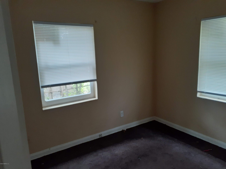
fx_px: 176
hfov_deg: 65.3
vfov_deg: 51.4
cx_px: 113
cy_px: 84
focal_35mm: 27
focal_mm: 3.6
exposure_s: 1/30
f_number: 1.9
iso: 250
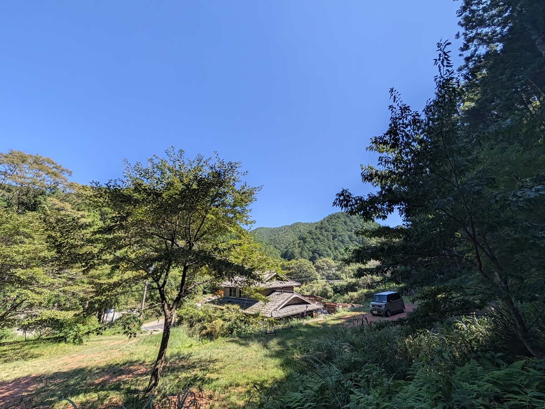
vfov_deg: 94.5
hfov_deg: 110.5
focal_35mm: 12
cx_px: 272
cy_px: 204
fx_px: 189
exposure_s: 1/2342
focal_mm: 2.02
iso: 53
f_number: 1.7
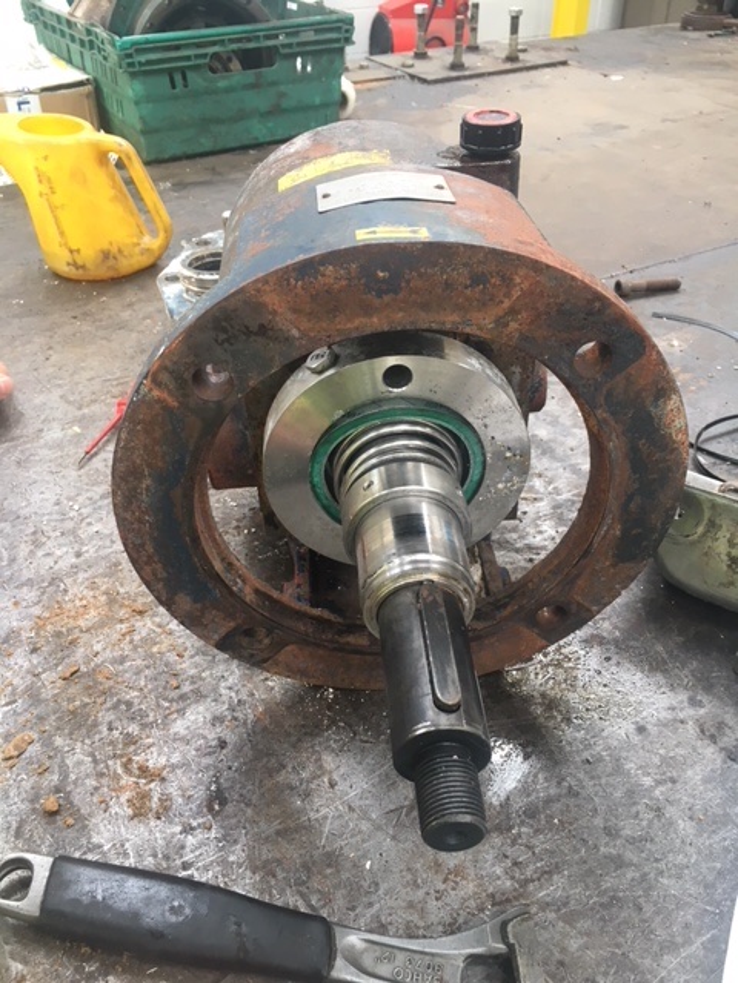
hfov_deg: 48.2
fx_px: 824
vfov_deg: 61.7
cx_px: 369
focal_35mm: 29
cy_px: 492
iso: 50
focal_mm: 4.15
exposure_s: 1/33
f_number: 2.2
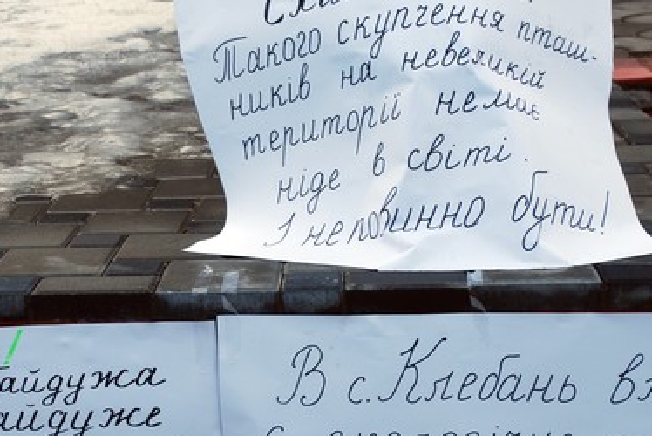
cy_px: 324
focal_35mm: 87
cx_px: 223
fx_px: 1576
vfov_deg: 15.7
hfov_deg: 23.3
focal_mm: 31
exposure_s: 1/160
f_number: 6.3
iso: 100
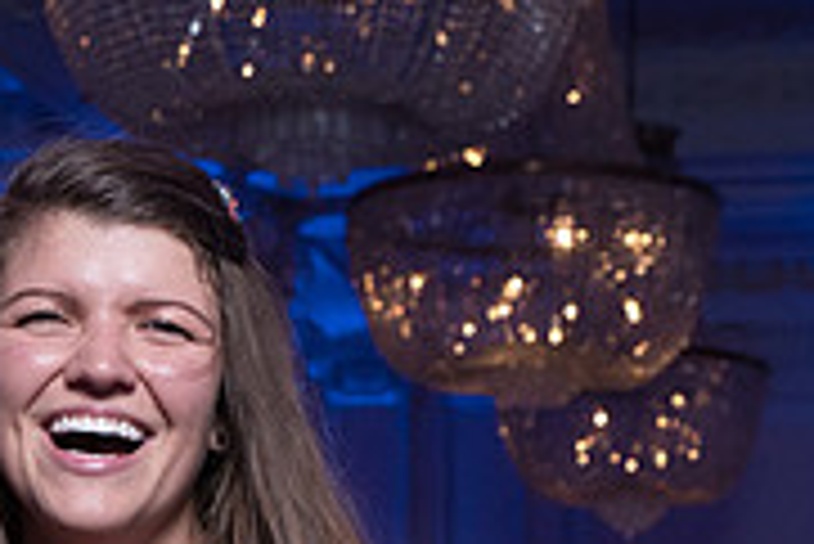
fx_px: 2670
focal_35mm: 118
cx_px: 387
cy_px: 827
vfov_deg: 11.2
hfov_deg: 17.3
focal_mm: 31
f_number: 5.6
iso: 2000
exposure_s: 1/200
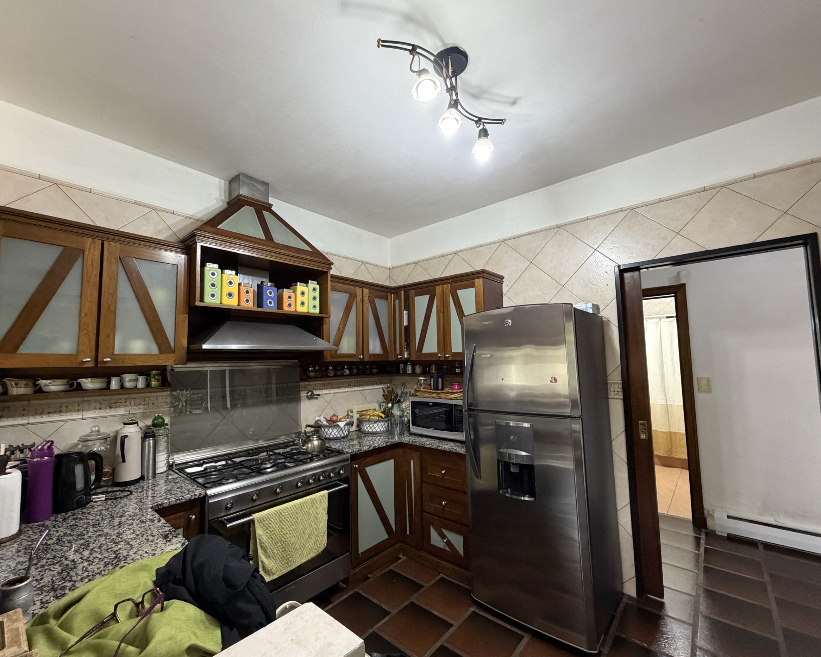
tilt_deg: +5.0
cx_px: 390
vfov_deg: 84.0
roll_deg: +0.8
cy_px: 331
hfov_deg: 96.7
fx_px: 365
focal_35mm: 15
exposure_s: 1/50
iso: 400
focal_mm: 2.22
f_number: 2.2
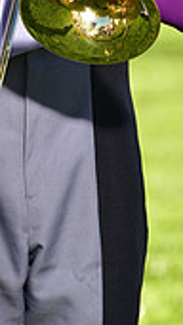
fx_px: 6151
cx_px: 14
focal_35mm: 712
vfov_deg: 3.0
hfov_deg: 1.7
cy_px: -150
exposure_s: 1/250
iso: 100
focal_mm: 200
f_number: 5
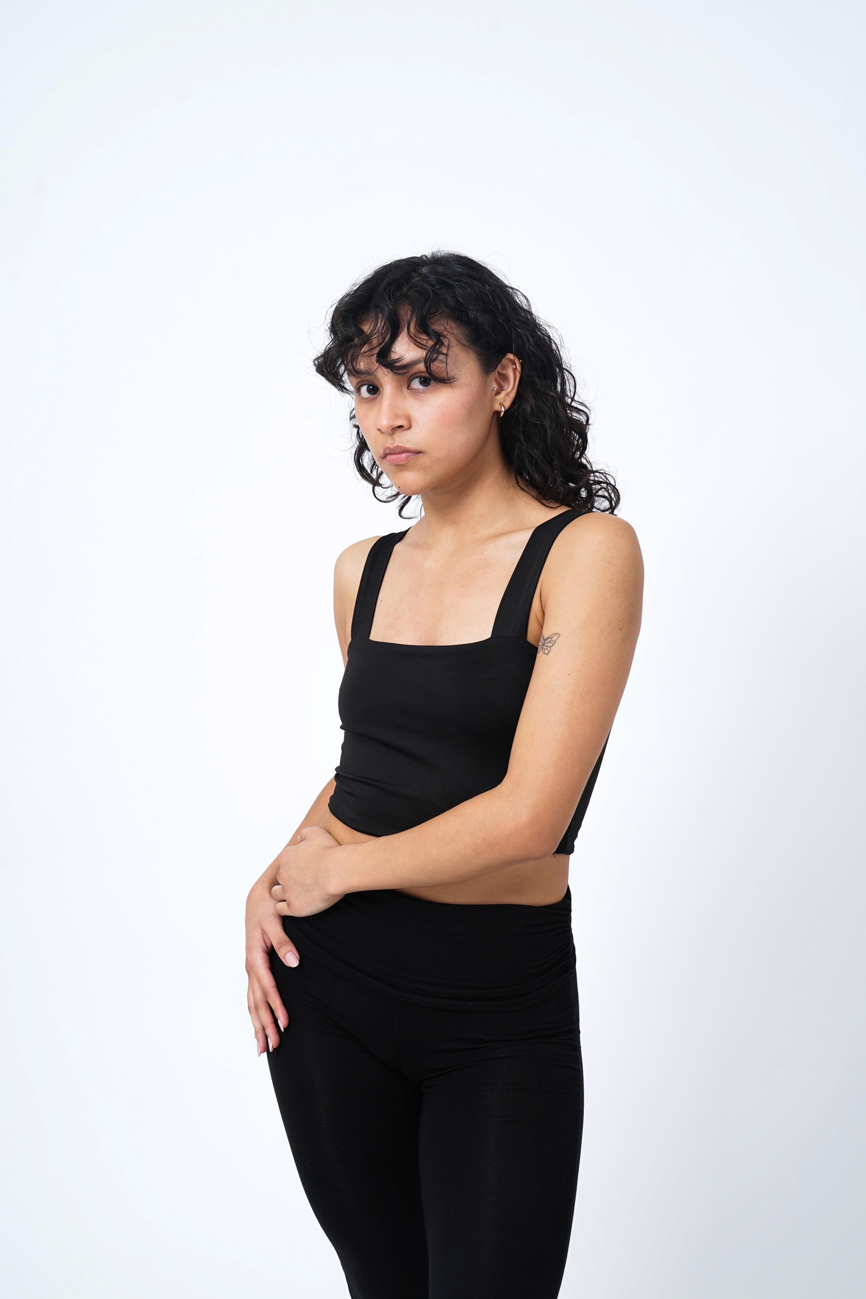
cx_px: 433
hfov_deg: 25.5
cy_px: 650
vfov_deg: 37.5
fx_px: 1912
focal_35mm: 53
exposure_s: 1/100
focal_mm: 53
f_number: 8
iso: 80
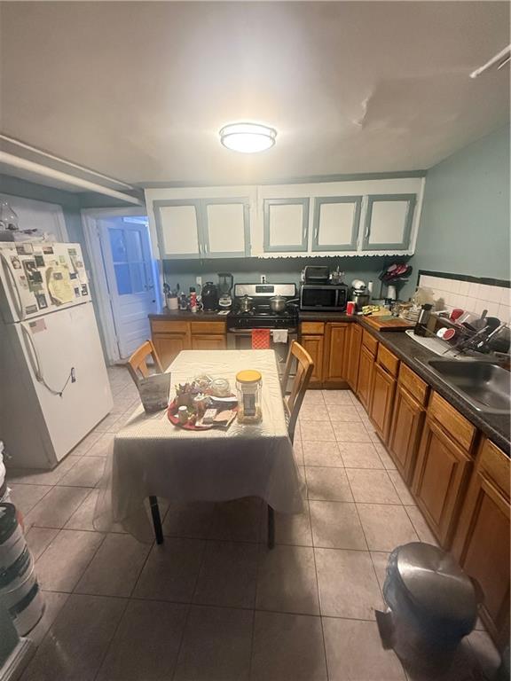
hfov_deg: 85.7
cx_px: 256
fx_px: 276
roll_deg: +0.2
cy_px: 340
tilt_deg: -17.9
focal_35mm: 14
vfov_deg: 102.1
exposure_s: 1/60
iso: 640
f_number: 2.2
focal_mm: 2.22
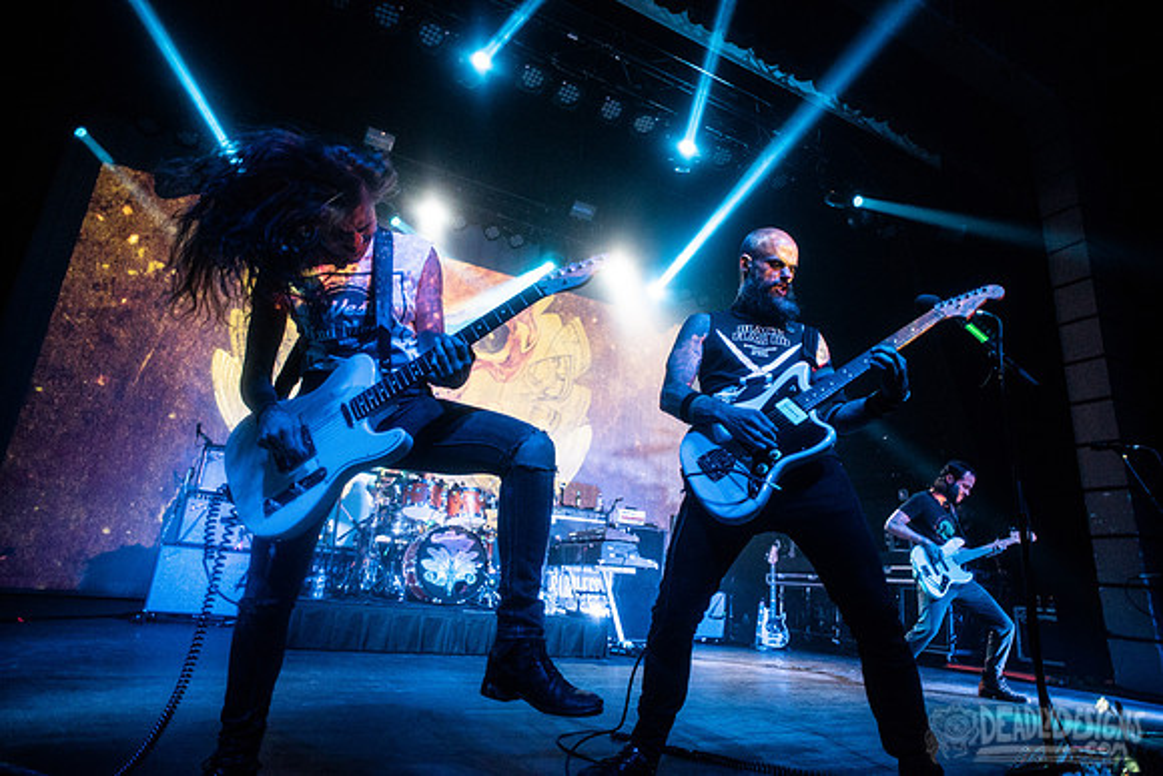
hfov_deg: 84.0
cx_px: 582
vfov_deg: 62.0
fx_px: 646
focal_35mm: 20
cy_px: 388
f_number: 3.2
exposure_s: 1/400
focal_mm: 20
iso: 3200
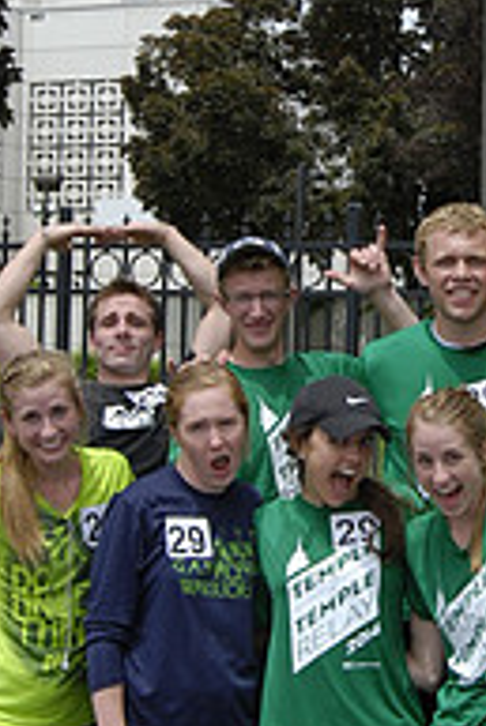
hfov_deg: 13.2
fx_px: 2092
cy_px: 245
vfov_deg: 19.7
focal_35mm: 104
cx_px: 418
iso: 400
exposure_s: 1/640
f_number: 10
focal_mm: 23
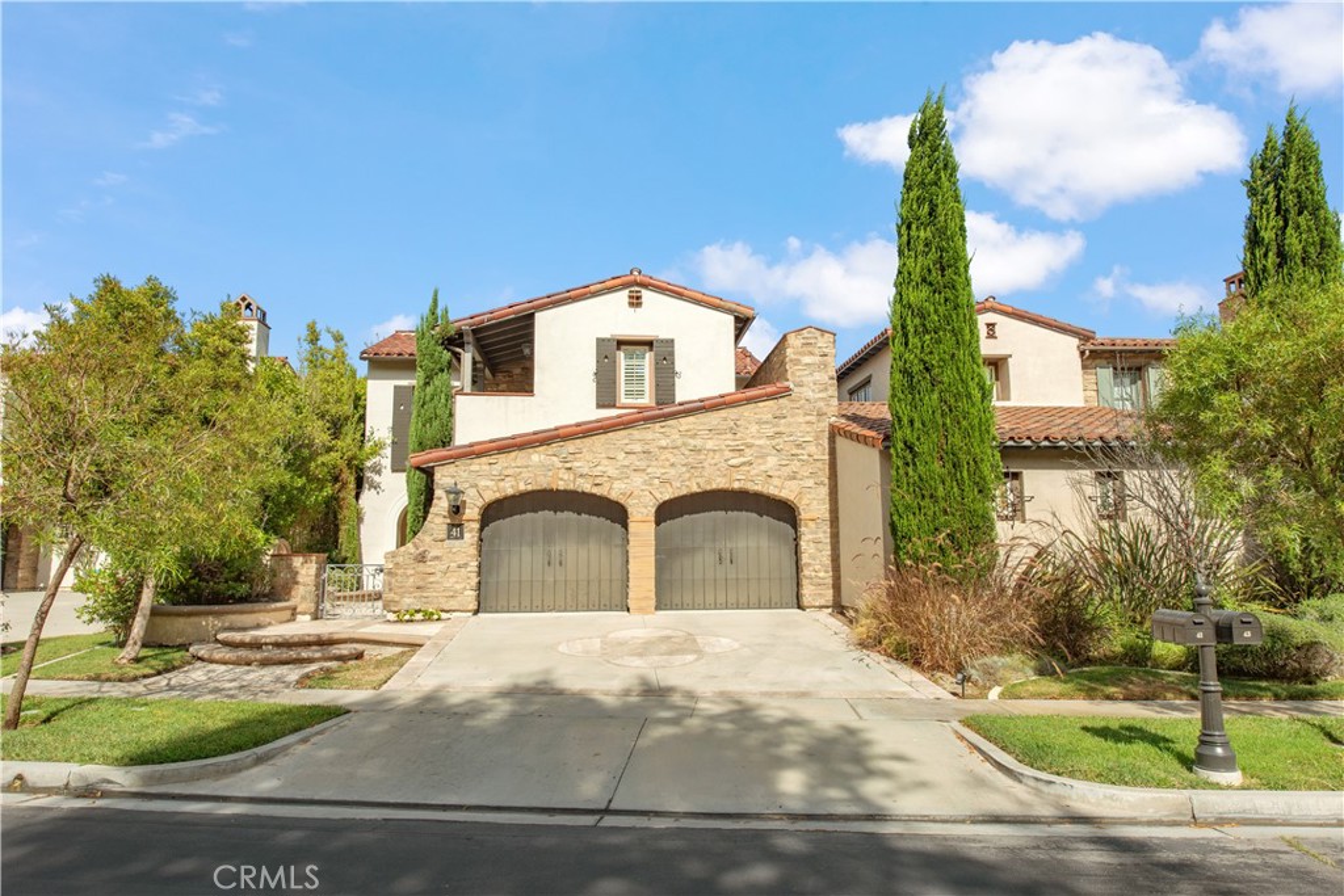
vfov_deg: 53.1
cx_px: 672
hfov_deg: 73.7
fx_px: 896
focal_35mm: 24
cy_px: 448
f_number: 11
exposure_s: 1/500
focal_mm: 24
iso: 200
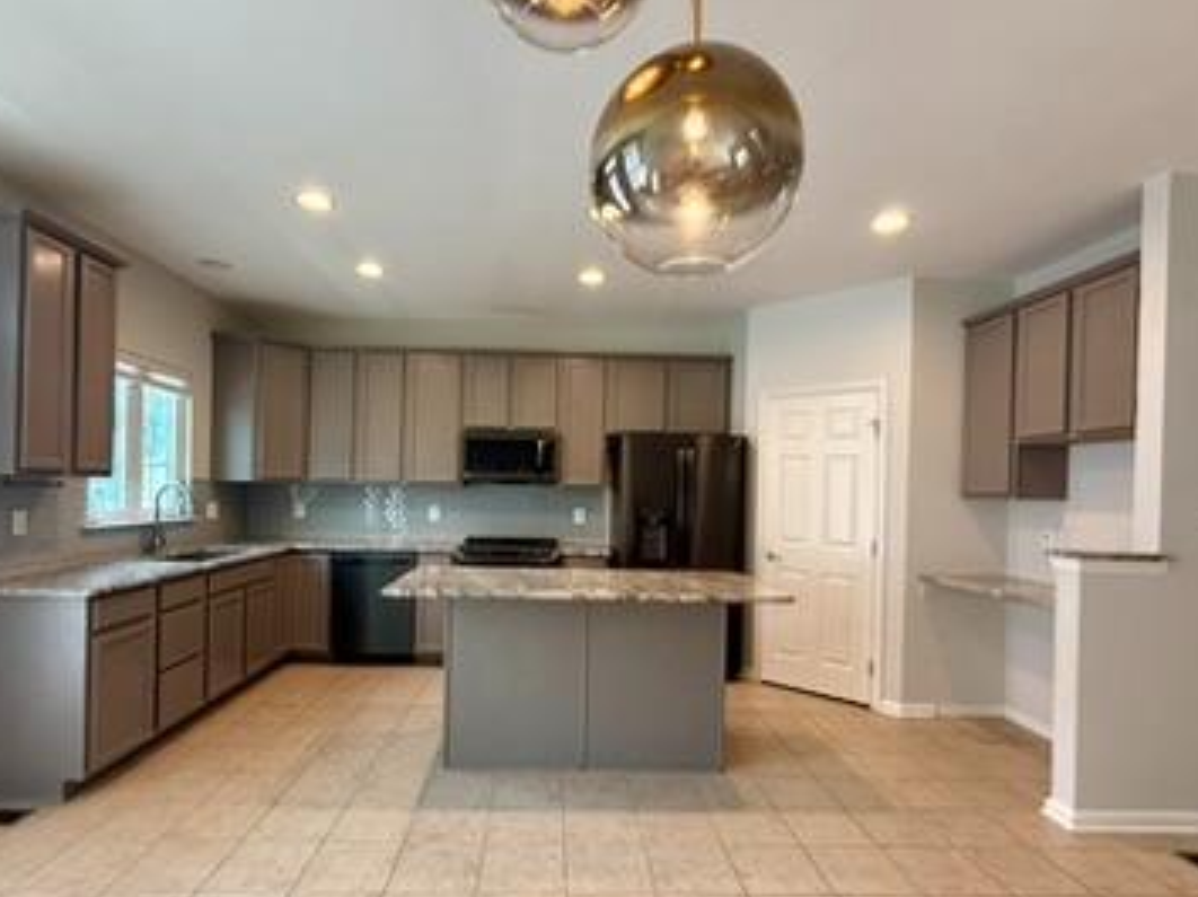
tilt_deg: +0.6
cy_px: 494
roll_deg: -2.1
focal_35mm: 19
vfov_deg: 68.4
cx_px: 572
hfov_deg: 84.6
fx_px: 657
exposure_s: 1/120
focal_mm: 2.22
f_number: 2.2
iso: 250
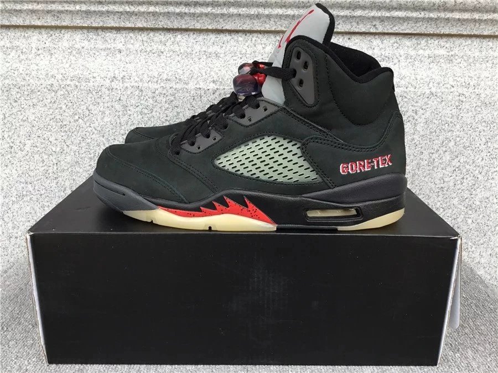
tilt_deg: -15.6
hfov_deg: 58.4
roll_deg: -0.7
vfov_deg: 45.4
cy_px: 186
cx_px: 249
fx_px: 446
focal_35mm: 31
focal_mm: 3.3
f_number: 2.4
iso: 25
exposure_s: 1/122
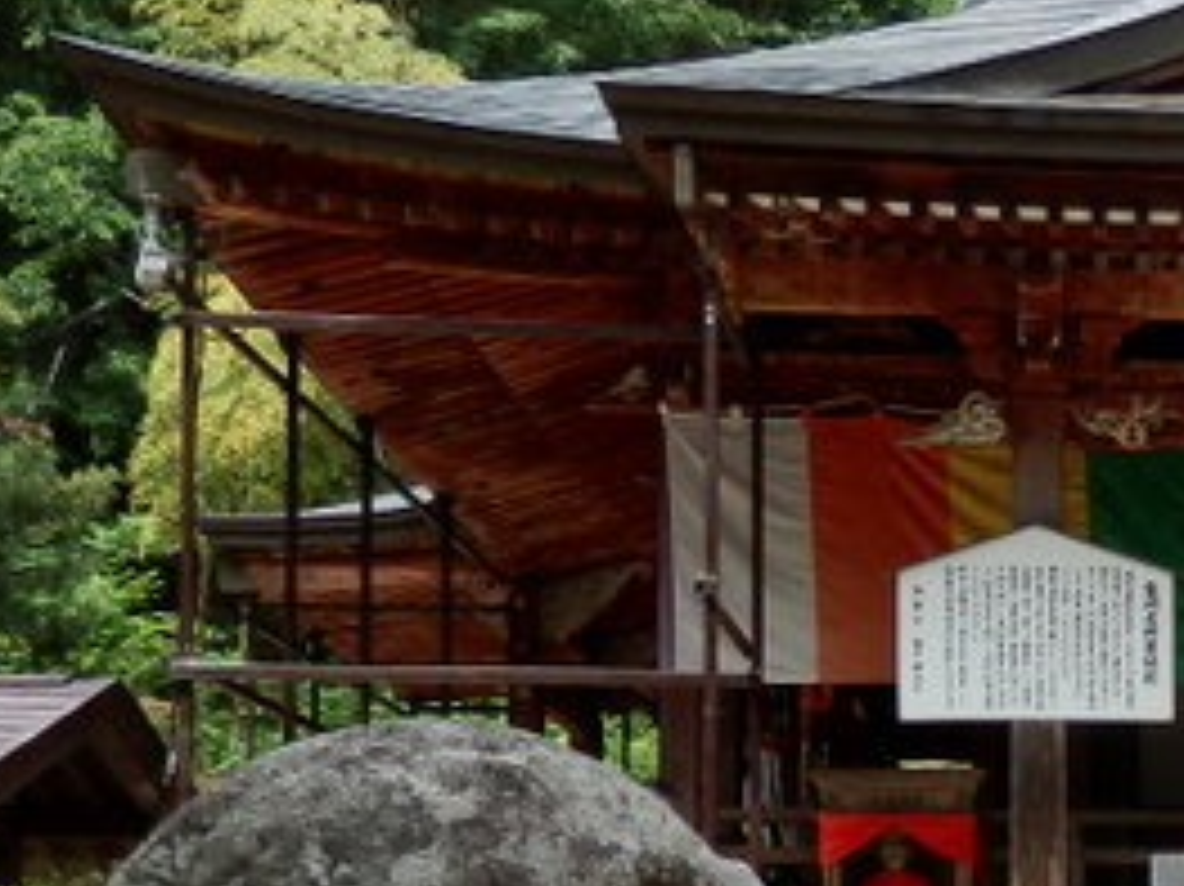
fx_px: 3248
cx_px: 1499
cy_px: 944
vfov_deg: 15.2
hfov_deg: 19.2
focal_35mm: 95
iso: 80
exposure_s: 1/320
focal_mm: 4.5
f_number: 3
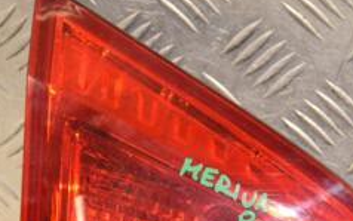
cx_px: 202
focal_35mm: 200
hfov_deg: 10.5
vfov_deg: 6.5
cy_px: 228
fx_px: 1925
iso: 800
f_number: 5.6
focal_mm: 52
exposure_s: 1/200
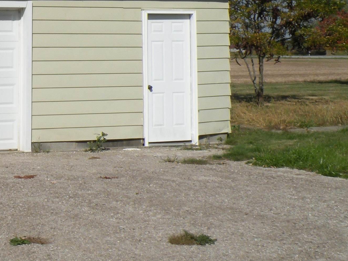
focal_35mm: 77
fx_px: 774
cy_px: 47
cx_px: -26
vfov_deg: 18.9
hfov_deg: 23.9
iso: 64
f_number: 8
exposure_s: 1/426
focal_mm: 5.8
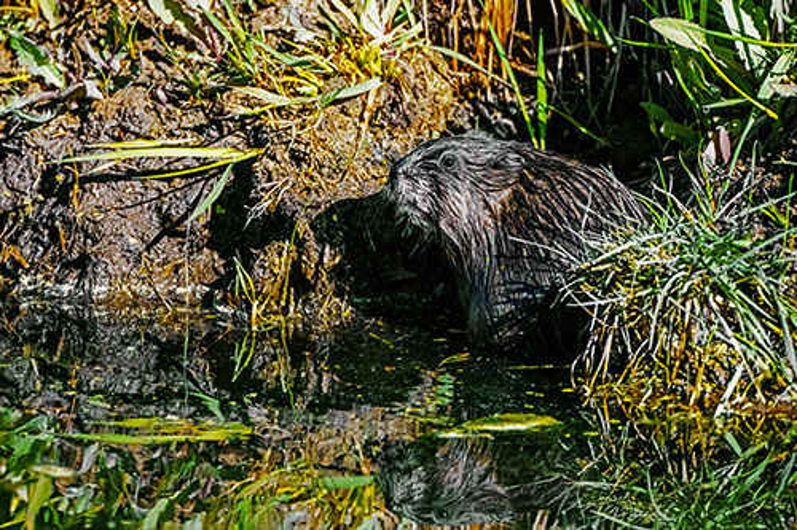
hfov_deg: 4.6
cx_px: 398
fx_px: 9959
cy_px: 265
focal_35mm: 450
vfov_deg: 3.1
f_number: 11
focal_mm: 450
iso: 3200
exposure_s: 1/4000
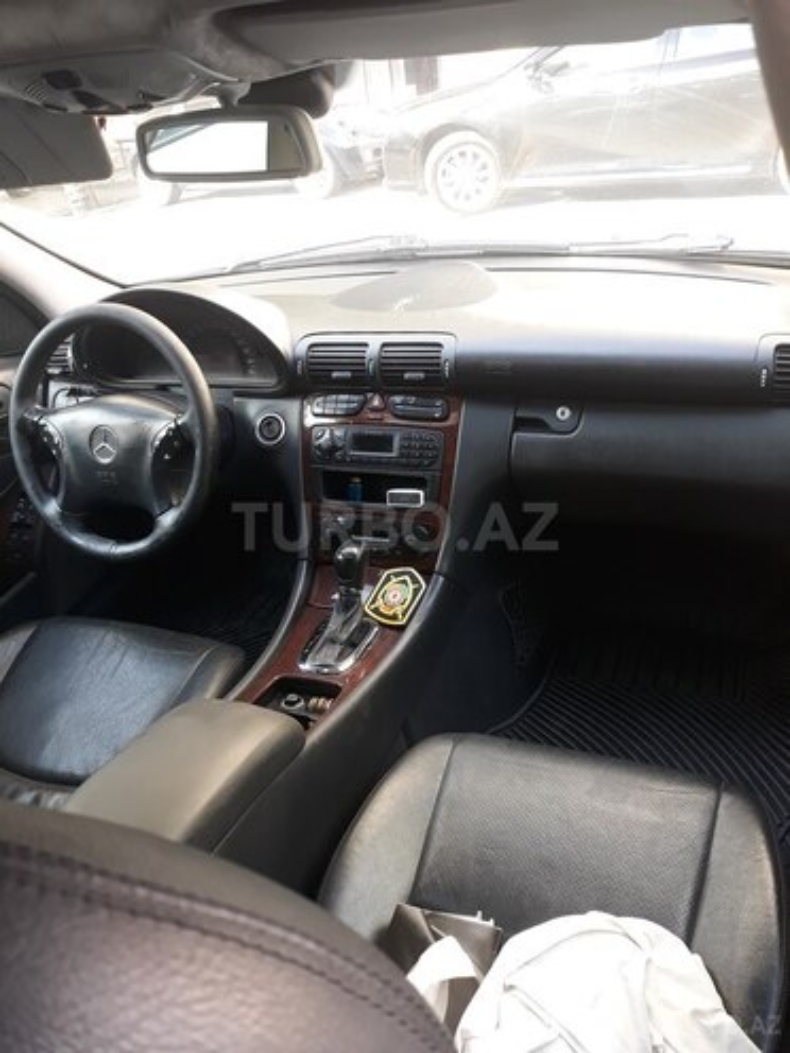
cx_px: 395
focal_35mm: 27
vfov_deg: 65.3
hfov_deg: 51.4
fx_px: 822
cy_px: 526
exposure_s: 1/50
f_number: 1.7
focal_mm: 3.71
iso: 64
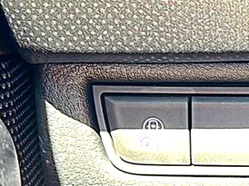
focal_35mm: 115
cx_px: 280
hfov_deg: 16.6
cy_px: 169
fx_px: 826
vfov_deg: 12.8
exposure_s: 1/57
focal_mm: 6.86
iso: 50
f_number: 1.78
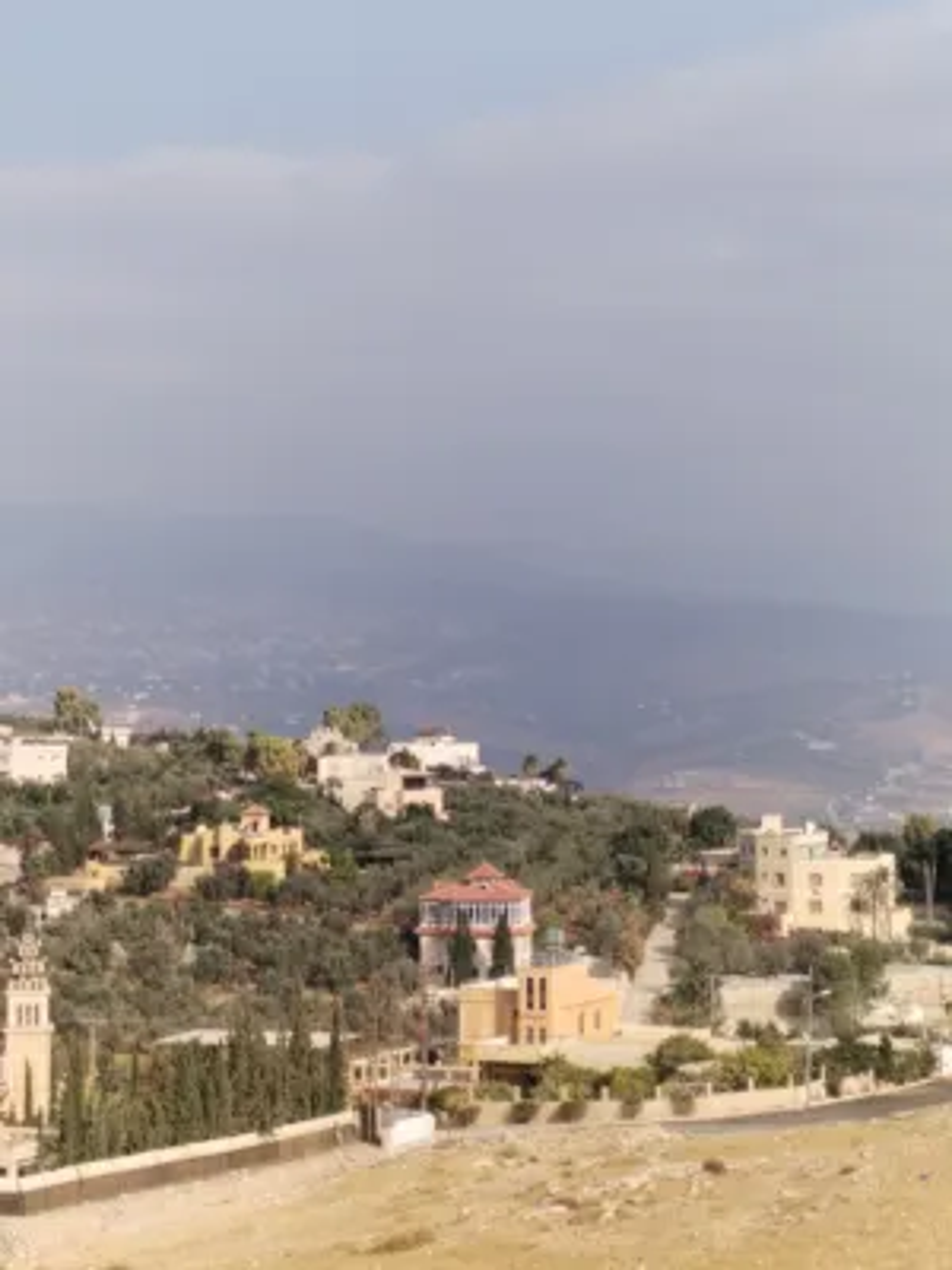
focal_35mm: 103
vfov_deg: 19.1
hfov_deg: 14.4
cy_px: 635
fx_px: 3777
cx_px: 476
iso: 100
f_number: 1.8
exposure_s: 1/2182
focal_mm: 4.75
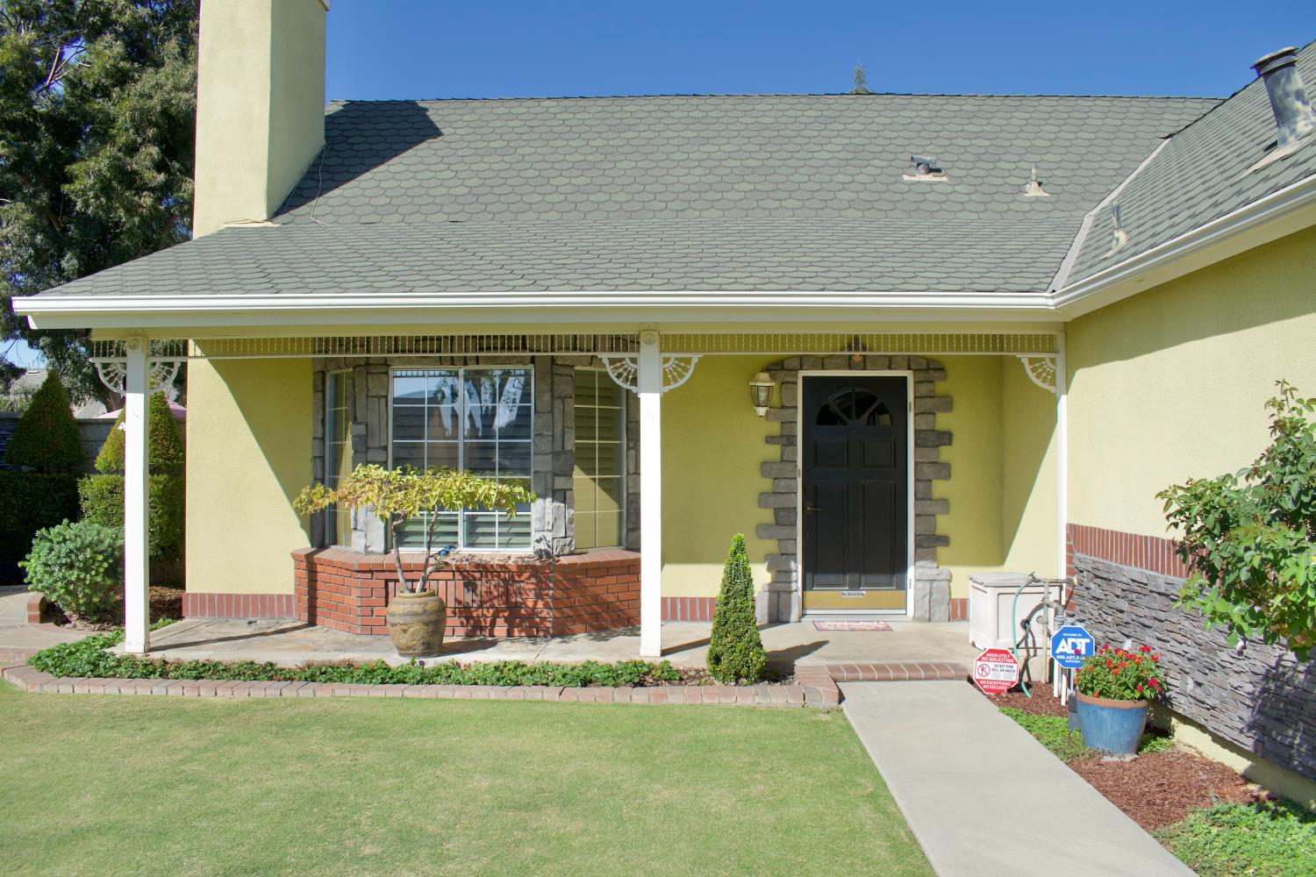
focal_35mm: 27
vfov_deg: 47.9
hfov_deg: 67.4
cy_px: 438
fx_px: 987
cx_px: 658
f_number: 8
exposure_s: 1/320
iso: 100
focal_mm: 18
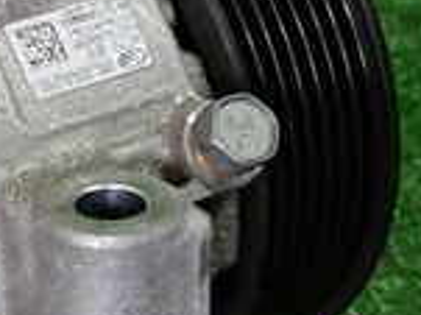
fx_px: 1446
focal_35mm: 119
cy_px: 203
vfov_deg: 12.4
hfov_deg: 15.2
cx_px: -229
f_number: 2.3
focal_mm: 5.4
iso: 400
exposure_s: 1/30
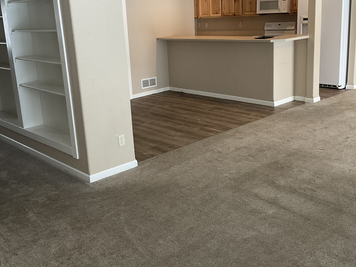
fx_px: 422
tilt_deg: -13.3
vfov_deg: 35.0
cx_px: 163
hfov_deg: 45.7
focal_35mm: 41
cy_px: 108
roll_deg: +2.7
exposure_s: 1/60
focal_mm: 3
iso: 80
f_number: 1.8
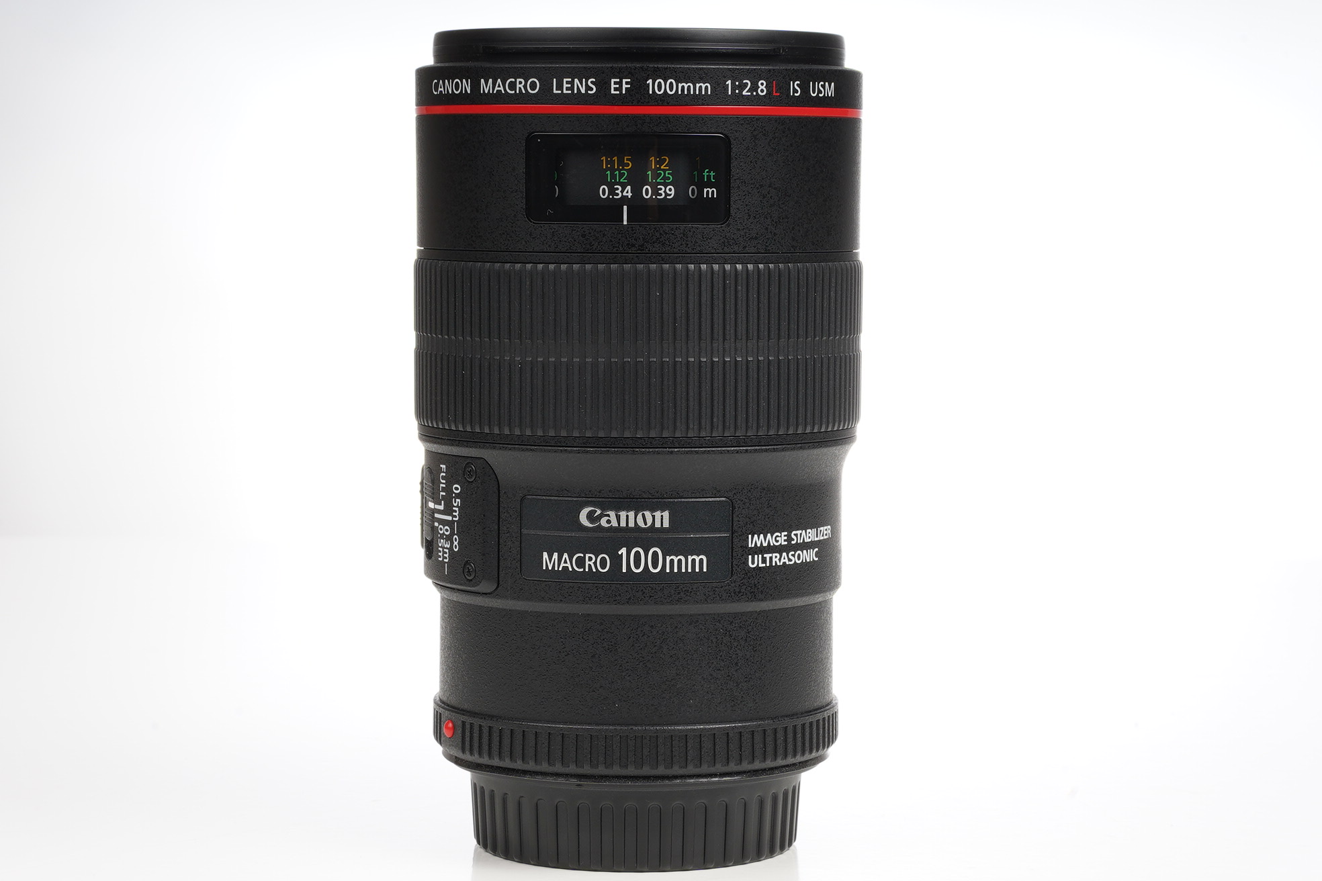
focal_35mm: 84
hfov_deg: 24.2
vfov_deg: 16.3
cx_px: 661
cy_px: 440
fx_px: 3084
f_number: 16
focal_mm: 56
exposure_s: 1/250
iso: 200
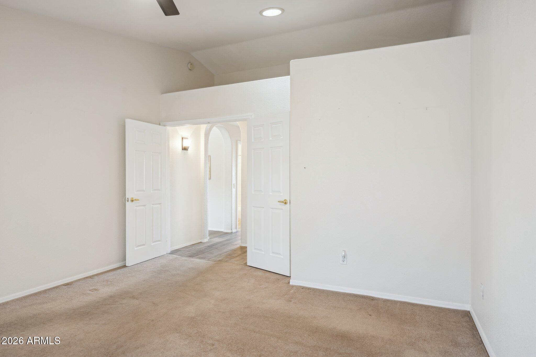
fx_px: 305
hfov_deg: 82.6
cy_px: 178
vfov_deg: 60.7
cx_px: 268
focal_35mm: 20
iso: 320
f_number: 8
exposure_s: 1/6
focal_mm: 20.5
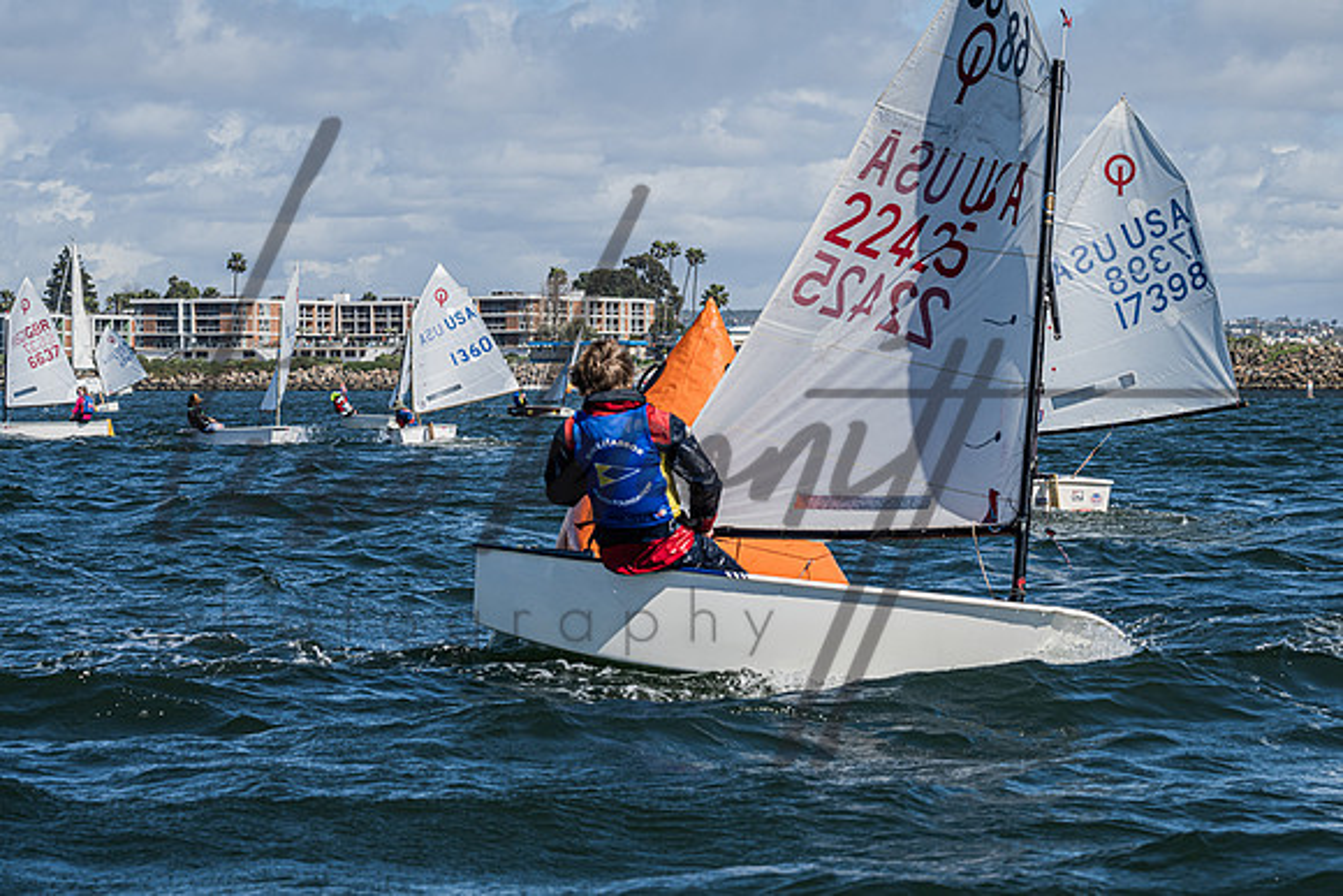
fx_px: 4673
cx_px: 731
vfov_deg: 11.0
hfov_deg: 16.4
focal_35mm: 125
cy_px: 488
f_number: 11
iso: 320
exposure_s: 1/500
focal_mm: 115
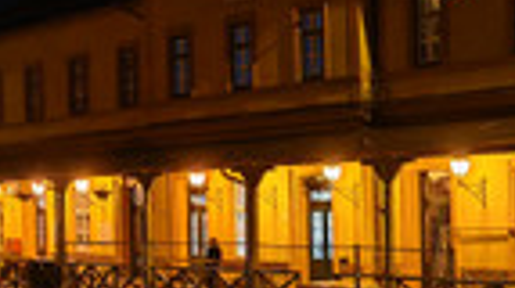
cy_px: 193
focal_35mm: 103
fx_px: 1405
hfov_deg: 20.5
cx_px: 429
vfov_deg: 11.7
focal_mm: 7.62
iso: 320
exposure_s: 1/33
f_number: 1.6
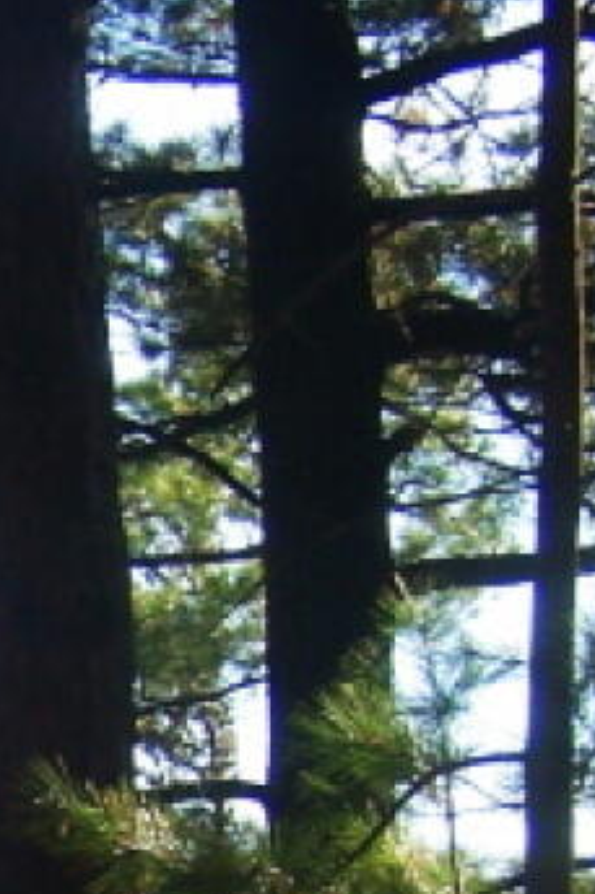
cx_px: -686
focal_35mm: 157
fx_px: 3896
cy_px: 1251
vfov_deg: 12.6
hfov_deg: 8.2
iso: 80
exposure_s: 1/640
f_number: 2.8
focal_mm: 6.3
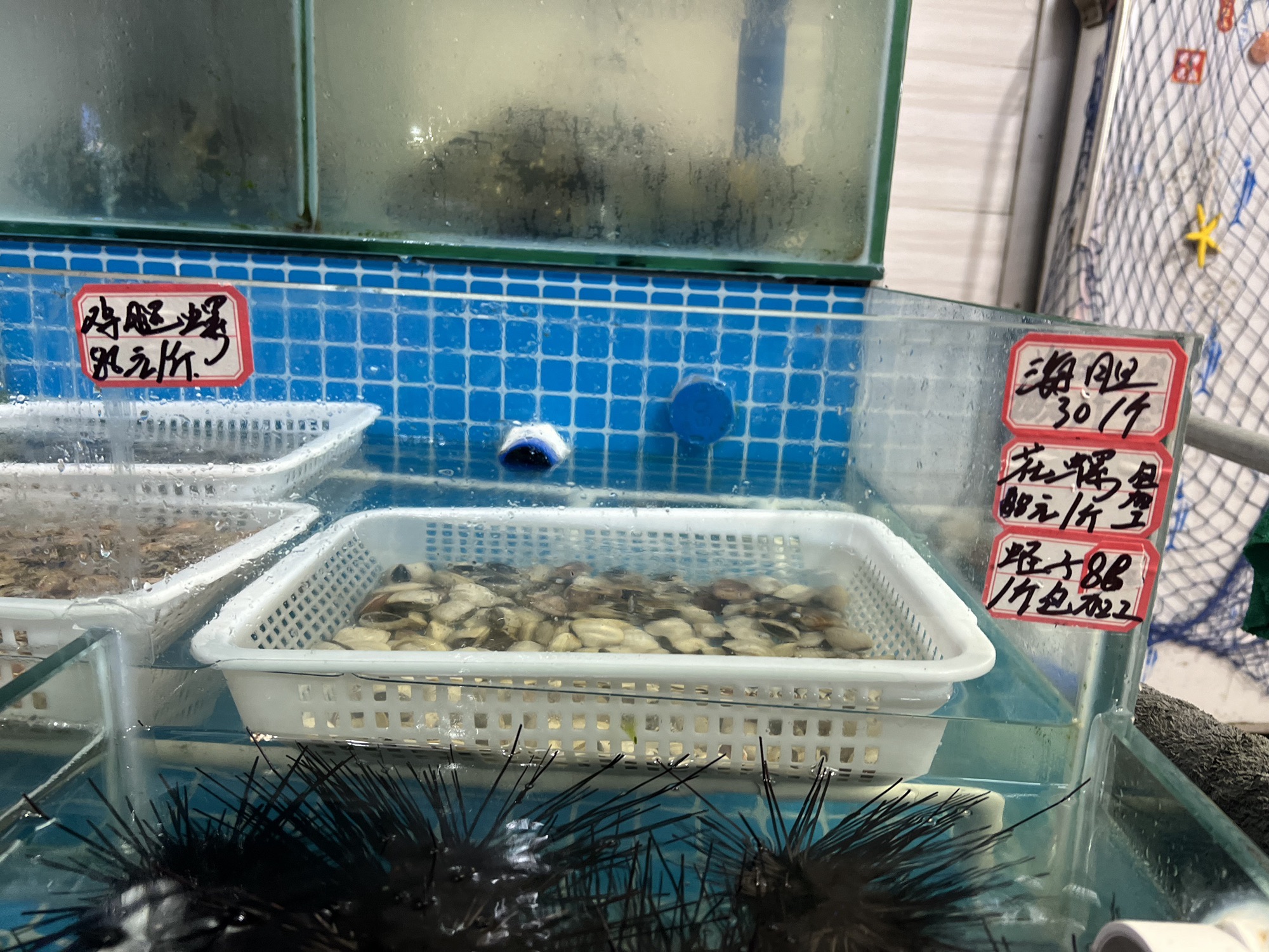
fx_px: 953
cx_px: 634
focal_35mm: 26
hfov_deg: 67.3
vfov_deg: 53.1
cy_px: 476
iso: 160
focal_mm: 5.7
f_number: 1.5
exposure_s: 1/50
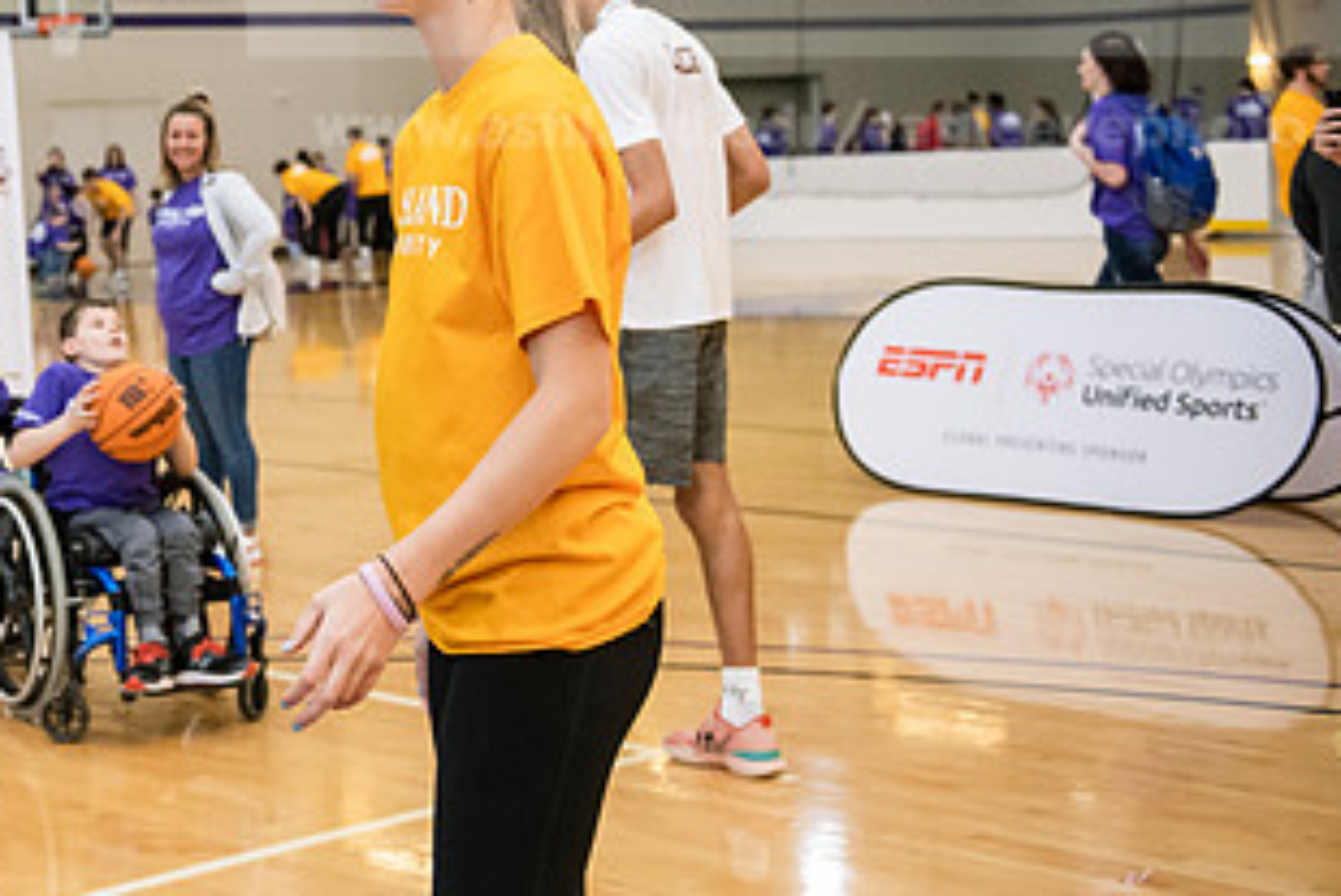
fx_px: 2646
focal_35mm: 71
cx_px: 117
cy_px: 219
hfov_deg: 27.4
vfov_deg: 19.1
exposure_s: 1/200
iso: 2500
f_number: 3.2
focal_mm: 38
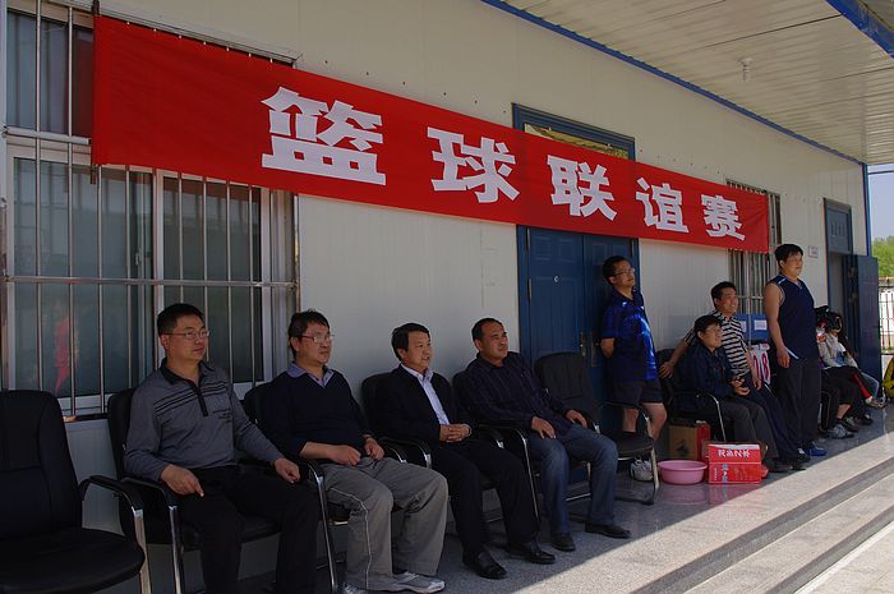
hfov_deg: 55.9
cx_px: 447
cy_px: 297
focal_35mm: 34
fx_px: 843
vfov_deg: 38.8
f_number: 11
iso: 200
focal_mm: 23.13
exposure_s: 1/160
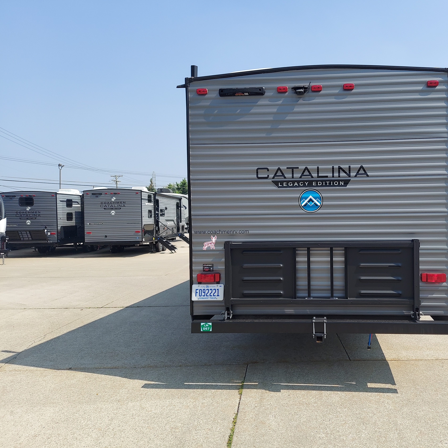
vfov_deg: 55.6
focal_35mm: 29
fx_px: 425
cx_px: 300
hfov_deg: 54.4
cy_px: 224
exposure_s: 1/1262
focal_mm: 5.23
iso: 50
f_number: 1.8
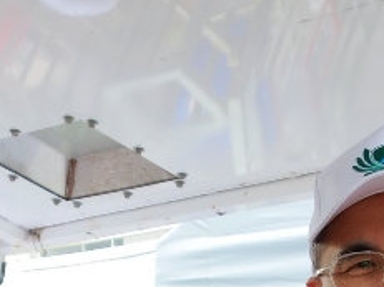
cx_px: 133
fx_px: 1419
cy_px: 523
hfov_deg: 15.4
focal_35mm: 128
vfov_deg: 10.8
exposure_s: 1/100
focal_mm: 11.32
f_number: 3.2
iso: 125
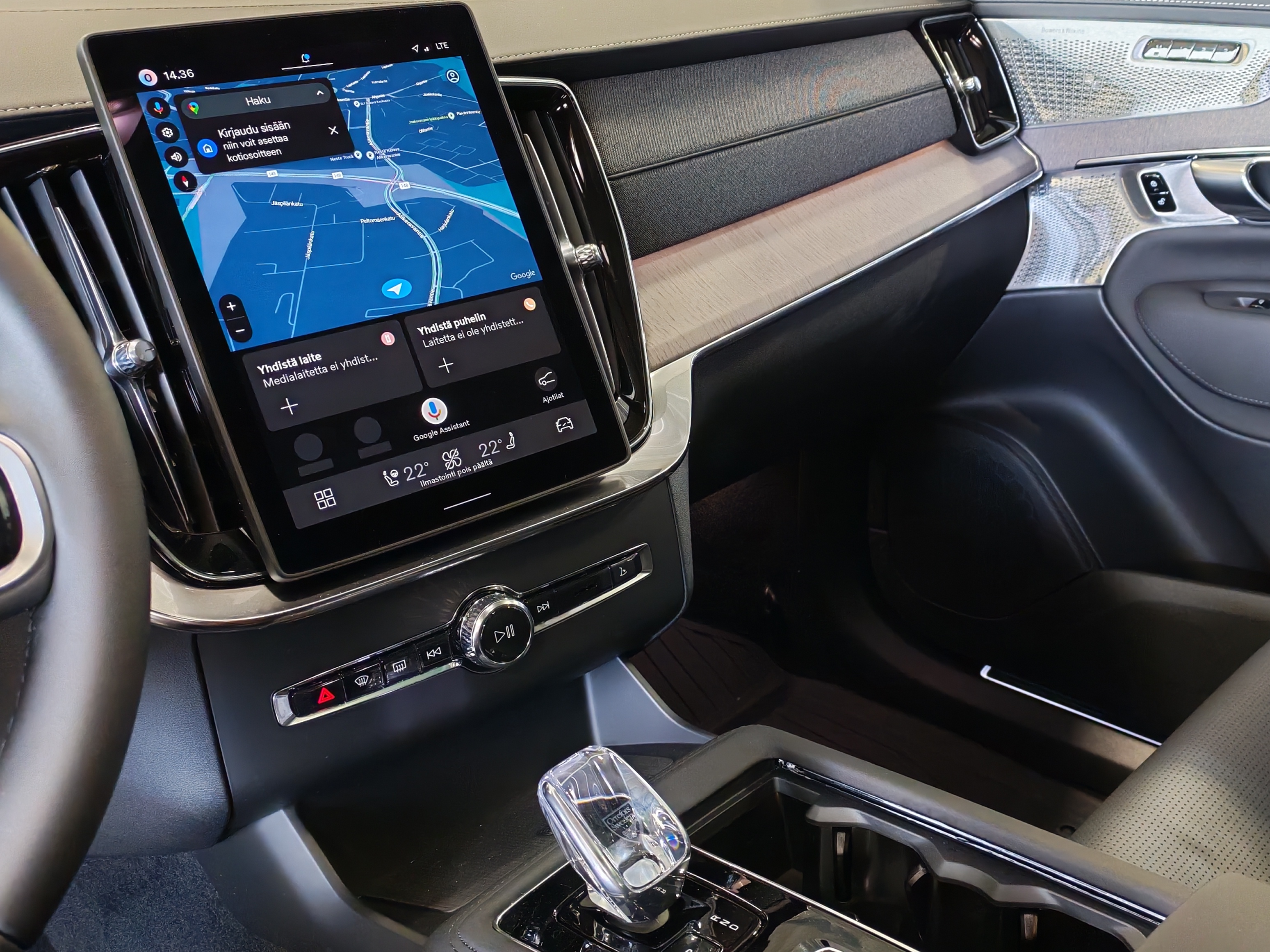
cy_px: 452
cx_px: 775
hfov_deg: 45.5
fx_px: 1504
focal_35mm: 41
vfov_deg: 35.1
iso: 1000
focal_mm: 6.12
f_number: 1.9
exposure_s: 1/100
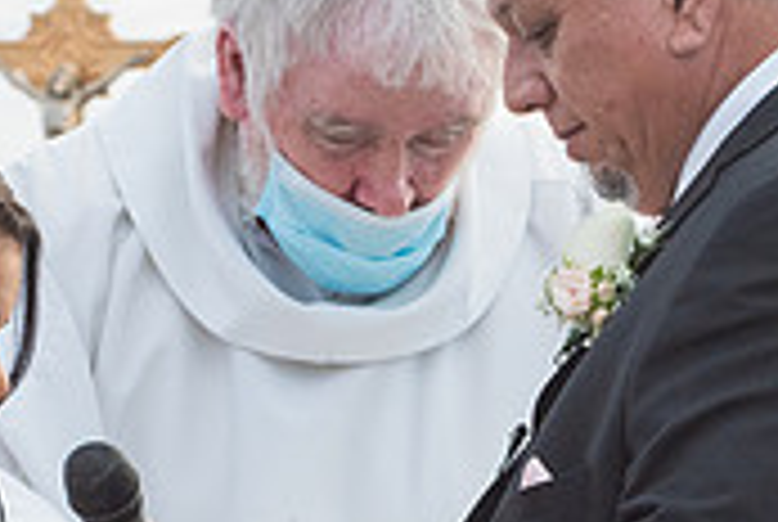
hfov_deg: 3.6
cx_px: 362
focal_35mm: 567
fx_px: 12274
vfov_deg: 2.4
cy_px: 668
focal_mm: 135
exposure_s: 1/125
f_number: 6.3
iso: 800
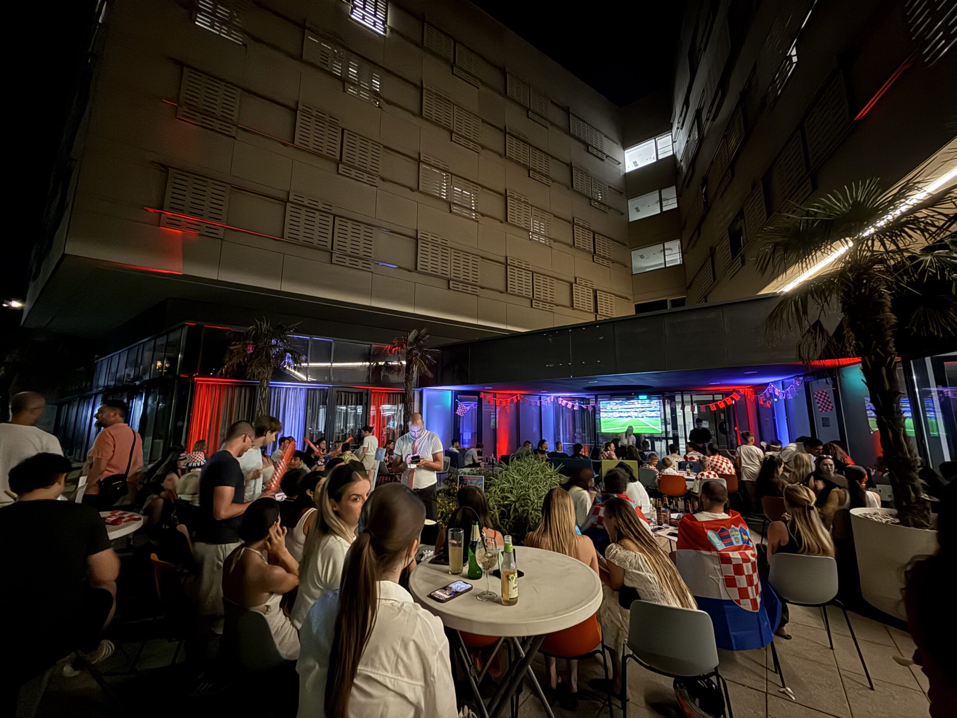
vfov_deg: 85.7
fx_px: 387
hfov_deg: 102.1
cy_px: 359
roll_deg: -0.5
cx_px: 478
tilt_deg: +10.0
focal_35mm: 14
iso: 1600
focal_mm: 2.22
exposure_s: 1/14
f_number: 2.2
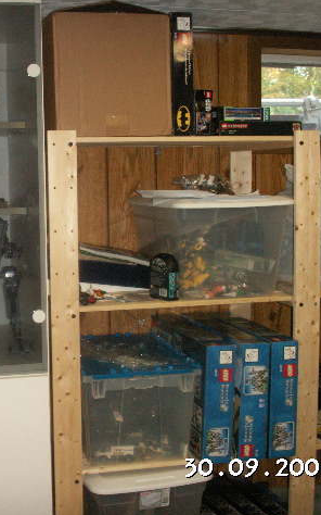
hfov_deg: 23.9
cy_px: 259
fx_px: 742
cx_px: 47
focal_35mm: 53
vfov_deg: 38.2
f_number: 3.5
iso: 160
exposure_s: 1/40
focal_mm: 7.7
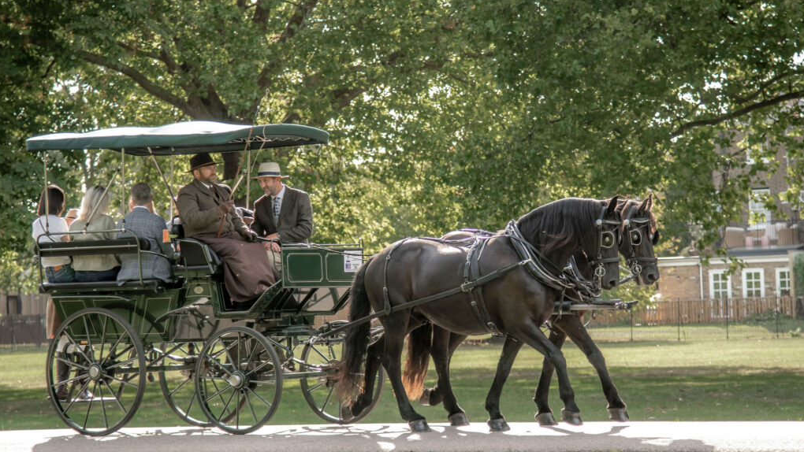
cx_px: 444
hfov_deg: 13.1
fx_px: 3497
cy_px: 223
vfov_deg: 7.4
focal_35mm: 164
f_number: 4.5
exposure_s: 1/500
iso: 400
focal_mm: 92
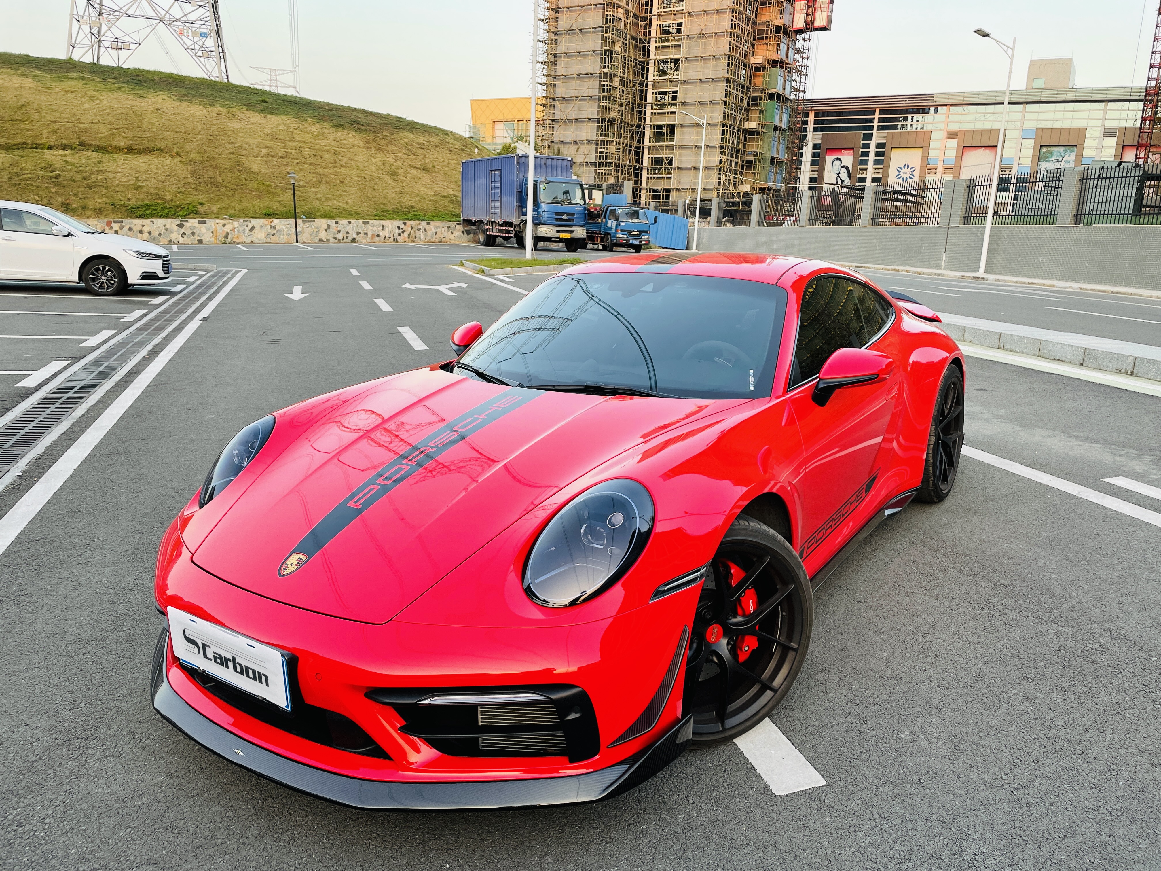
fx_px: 872
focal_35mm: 26
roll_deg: -3.1
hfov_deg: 67.3
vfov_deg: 53.1
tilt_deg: -12.1
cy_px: 436
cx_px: 580
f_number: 1.6
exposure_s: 1/121
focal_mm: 4.2
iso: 50
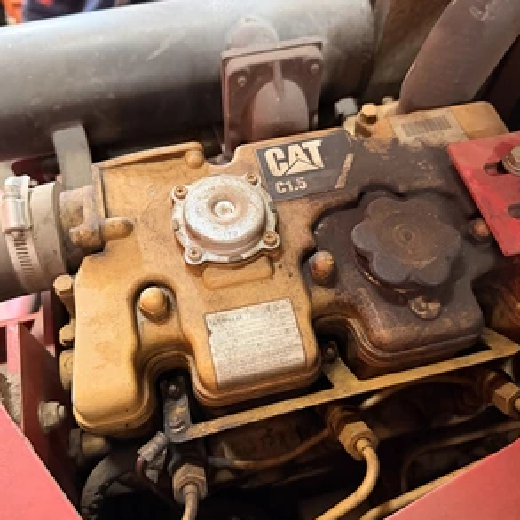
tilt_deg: -61.3
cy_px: 259
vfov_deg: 55.6
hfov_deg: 55.6
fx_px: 493
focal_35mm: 29
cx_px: 241
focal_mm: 6.76
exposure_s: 1/40
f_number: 1.78
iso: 800
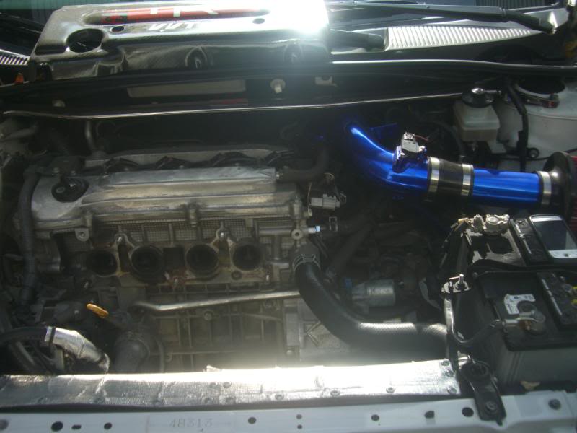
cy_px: 216
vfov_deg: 37.7
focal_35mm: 38
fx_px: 633
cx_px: 288
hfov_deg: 49.0
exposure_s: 1/250
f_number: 2.8
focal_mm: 7.9
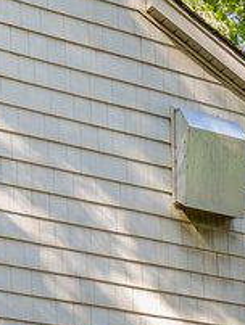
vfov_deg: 12.3
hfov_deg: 9.4
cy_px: 598
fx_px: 1375
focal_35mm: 146
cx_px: 522
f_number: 8
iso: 100
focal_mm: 15
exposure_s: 1/20
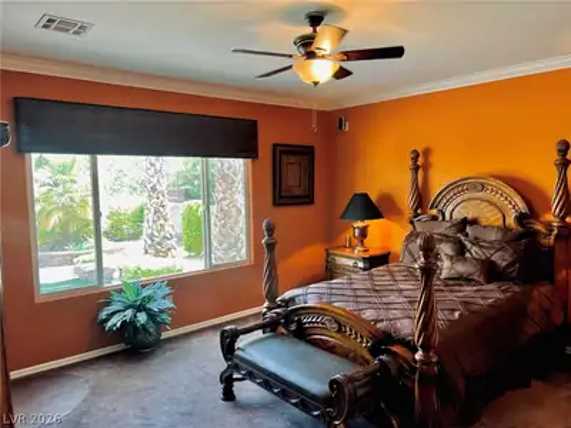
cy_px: 214
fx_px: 429
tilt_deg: -5.5
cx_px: 286
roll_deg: +1.6
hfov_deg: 67.3
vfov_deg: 53.1
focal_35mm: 26
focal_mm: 5.7
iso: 80
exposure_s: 1/60
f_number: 1.5
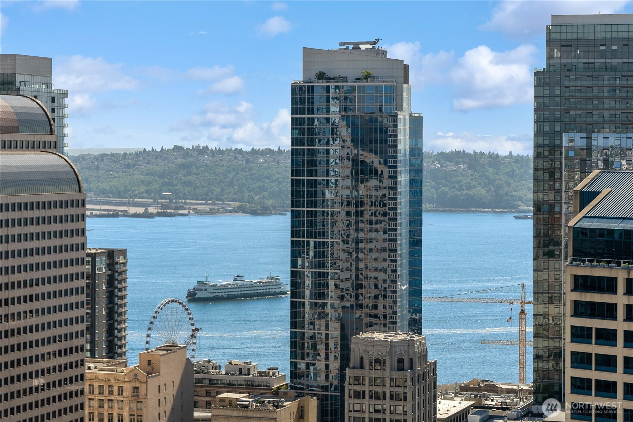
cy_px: 211
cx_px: 316
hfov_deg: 19.5
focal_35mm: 105
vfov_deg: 13.0
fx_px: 1846
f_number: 8
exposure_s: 1/1000
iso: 200
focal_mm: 70
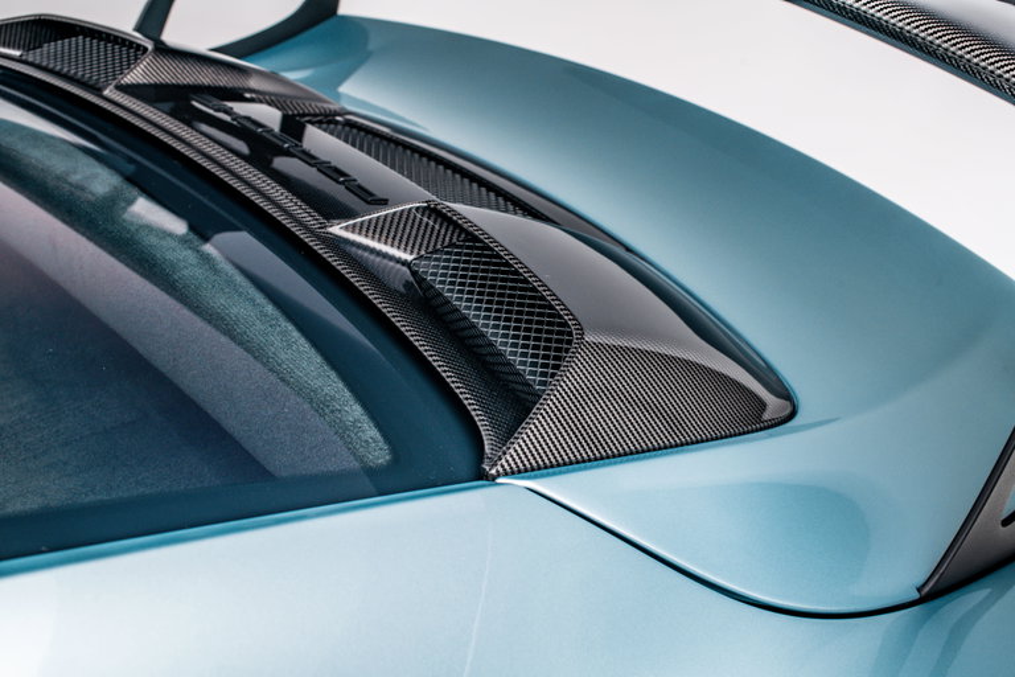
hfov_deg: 39.6
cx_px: 508
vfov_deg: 27.0
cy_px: 338
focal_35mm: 50
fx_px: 1410
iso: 100
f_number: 10
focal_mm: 50
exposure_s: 1/160
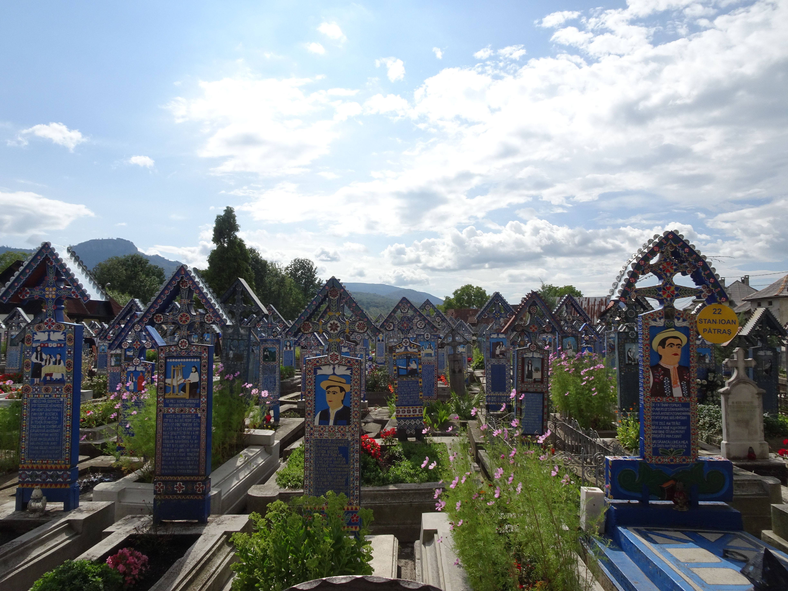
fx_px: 546
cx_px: 394
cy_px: 296
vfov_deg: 56.8
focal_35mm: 24
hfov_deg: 71.6
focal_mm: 4.1
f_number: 3.5
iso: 80
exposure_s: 1/1600
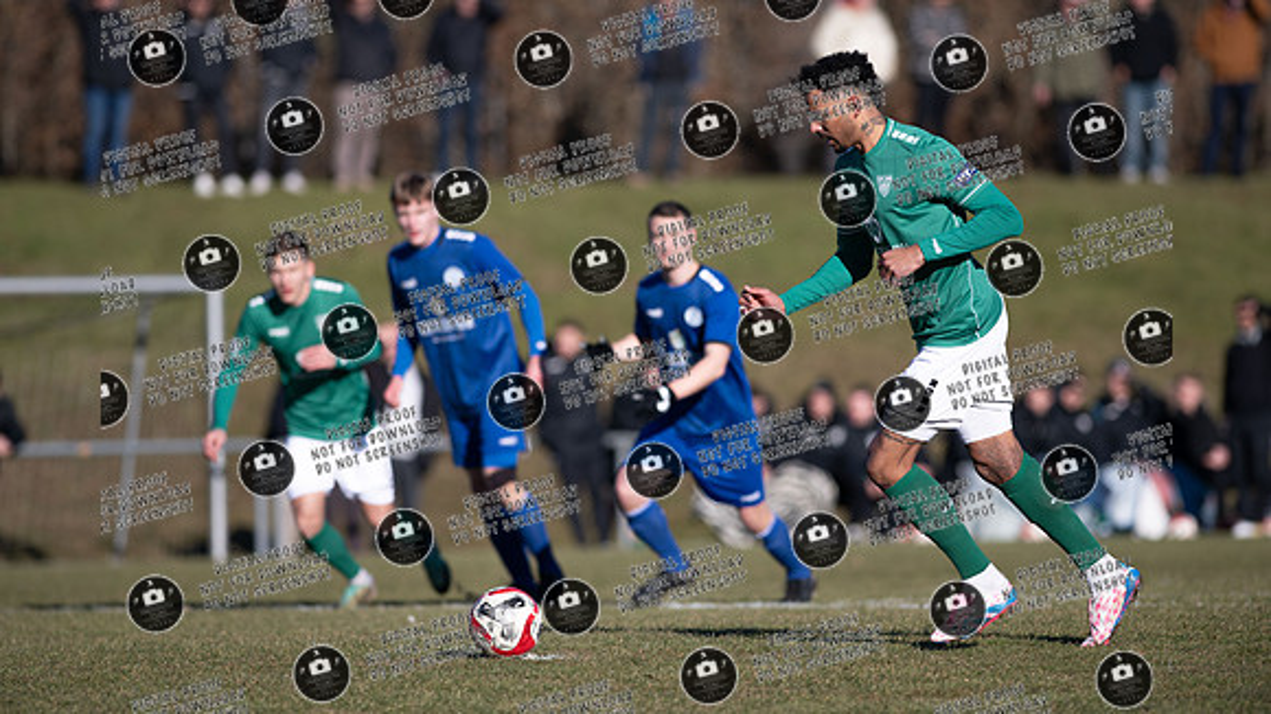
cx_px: 628
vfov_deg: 3.8
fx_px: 10787
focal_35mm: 320
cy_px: 340
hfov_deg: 6.7
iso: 72
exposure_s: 1/1600
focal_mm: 300
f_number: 3.5
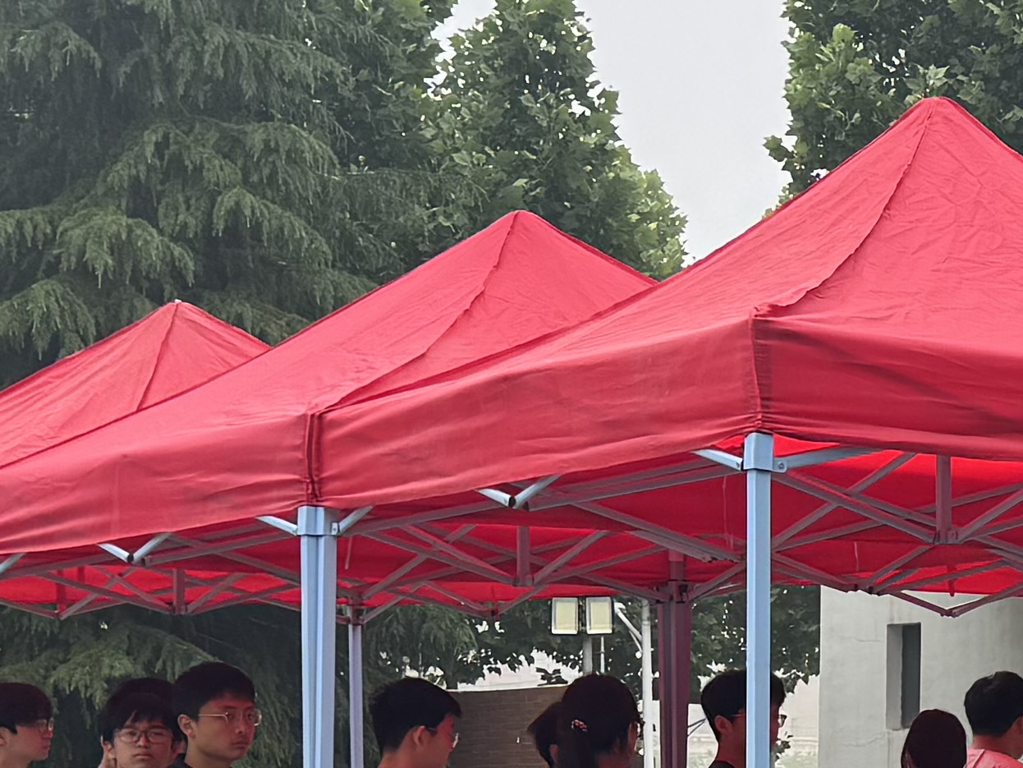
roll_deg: -0.2
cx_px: 1557
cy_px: 749
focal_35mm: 110
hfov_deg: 16.3
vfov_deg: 13.3
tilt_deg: +1.3
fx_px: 3251
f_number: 1.78
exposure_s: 1/693
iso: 80
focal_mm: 6.76
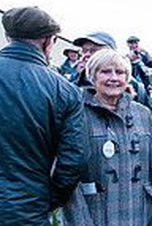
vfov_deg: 21.0
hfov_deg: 11.2
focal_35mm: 97
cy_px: 130
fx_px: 611
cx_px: 397
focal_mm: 24
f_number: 4
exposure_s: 1/5000
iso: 500
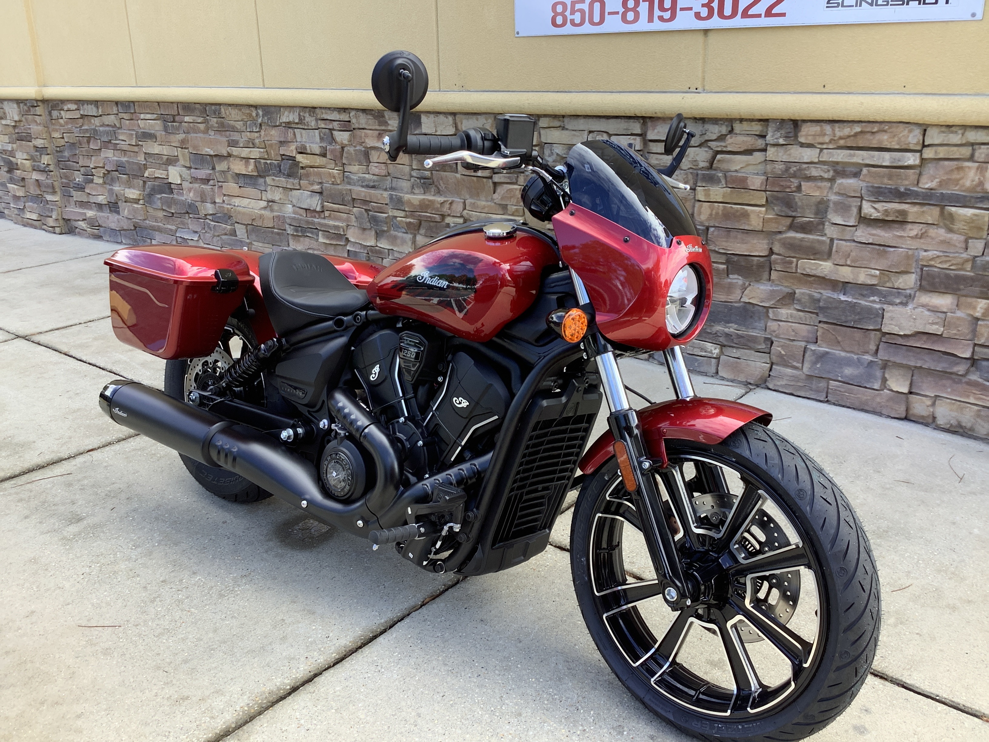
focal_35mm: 31
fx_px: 886
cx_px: 494
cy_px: 371
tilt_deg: -19.1
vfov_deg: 45.4
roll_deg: +3.6
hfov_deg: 58.4
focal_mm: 3.3
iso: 25
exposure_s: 1/120
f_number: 2.4
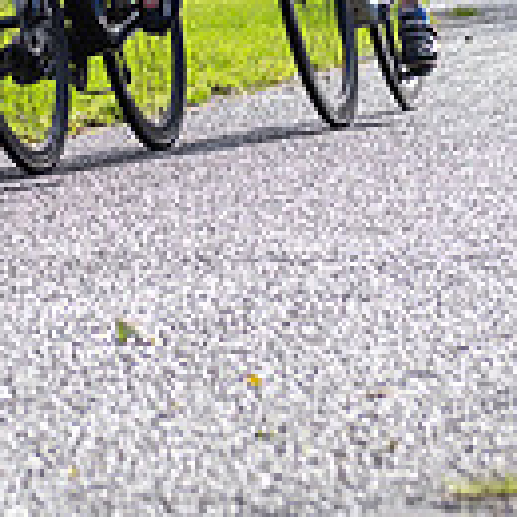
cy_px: -308
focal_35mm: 307
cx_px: -77
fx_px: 5187
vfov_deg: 5.6
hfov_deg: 5.7
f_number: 4
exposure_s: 1/800
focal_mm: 62
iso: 200
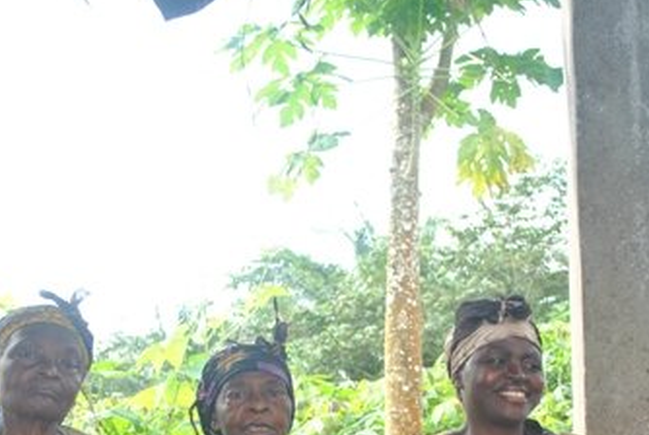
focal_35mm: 79
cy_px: 476
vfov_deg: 16.8
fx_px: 1427
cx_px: 260
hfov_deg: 25.6
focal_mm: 22
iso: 110
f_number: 3.8
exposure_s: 1/125
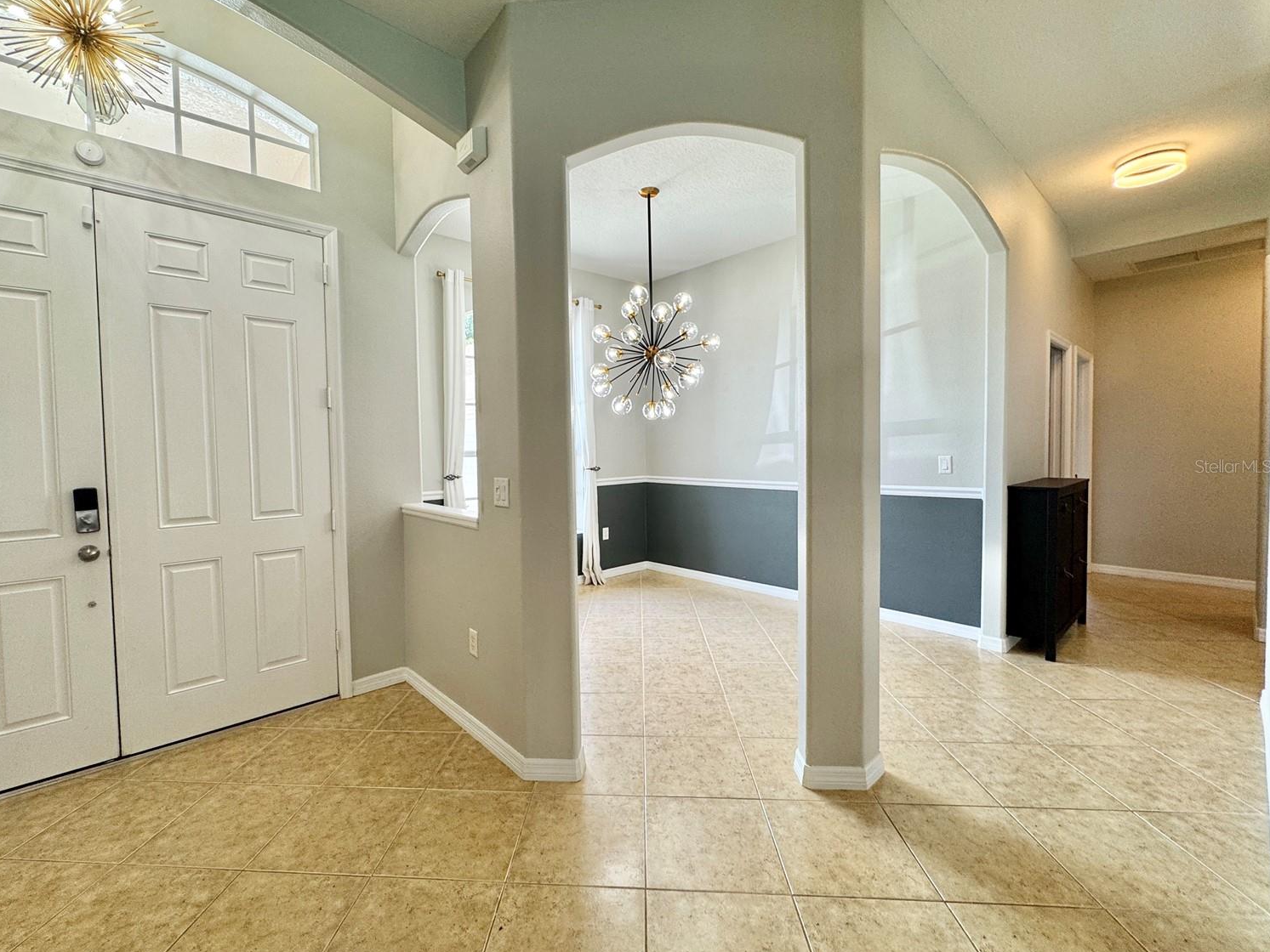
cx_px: 595
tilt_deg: -2.8
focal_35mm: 15
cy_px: 466
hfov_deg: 98.0
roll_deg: +0.7
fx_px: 550
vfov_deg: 81.7
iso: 100
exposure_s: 1/120
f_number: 2.2
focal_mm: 2.22
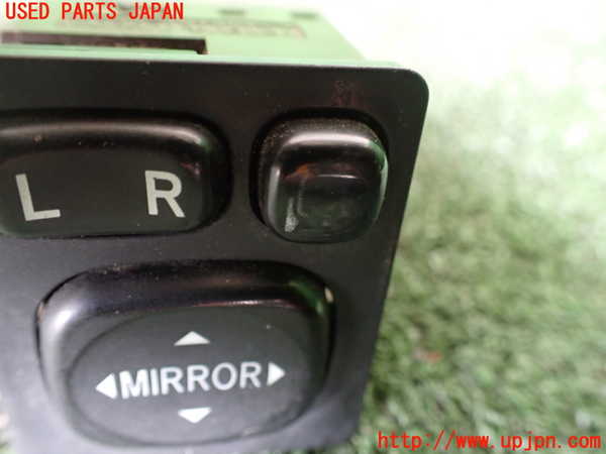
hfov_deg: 60.0
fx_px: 525
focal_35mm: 30
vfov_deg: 46.8
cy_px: 227
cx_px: 303
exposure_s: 1/30
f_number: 2.3
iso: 800
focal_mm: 5.4
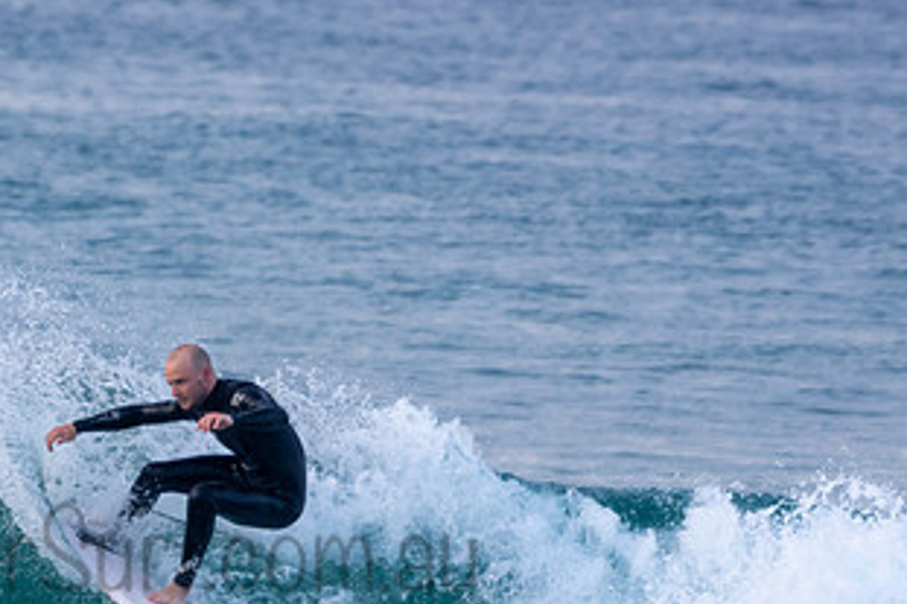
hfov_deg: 2.2
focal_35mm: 952
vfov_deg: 1.4
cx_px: 169
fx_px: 23971
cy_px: 524
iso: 640
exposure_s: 1/1000
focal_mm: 340
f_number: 5.6
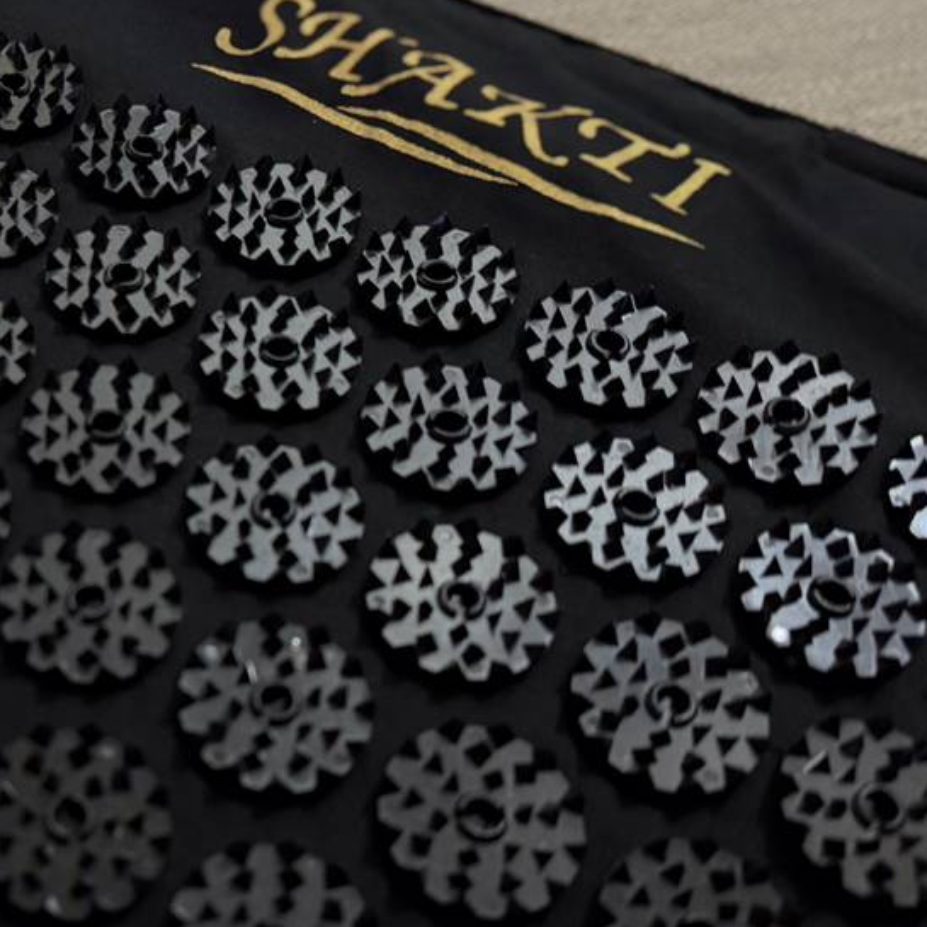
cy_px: 517
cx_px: 32
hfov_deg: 36.6
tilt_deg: -54.9
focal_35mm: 42
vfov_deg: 40.0
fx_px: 1272
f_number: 1.78
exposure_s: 1/53
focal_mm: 6.76
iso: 800
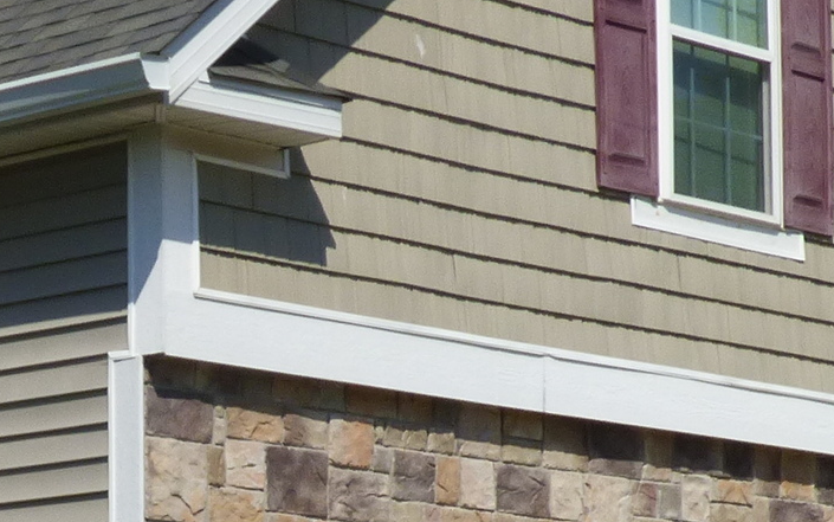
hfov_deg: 13.3
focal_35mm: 157
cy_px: 656
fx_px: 3569
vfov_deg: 8.3
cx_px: 205
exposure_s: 1/1600
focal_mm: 5.97
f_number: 4
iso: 100
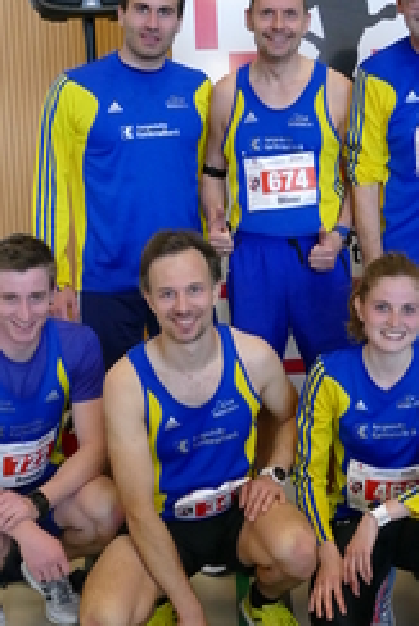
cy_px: 239
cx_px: 350
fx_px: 1273
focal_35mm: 73
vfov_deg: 27.6
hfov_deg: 18.5
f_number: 3
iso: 1250
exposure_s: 1/250
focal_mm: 11.86
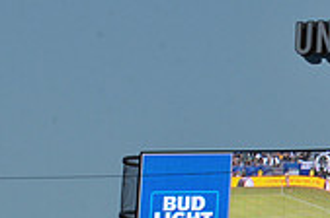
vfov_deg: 2.6
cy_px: 204
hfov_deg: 3.9
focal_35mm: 533
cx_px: 422
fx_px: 4877
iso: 800
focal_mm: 155
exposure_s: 1/400
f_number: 10
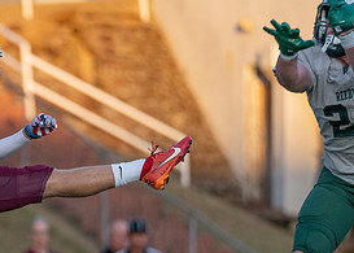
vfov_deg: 2.5
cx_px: -56
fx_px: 5892
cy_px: 217
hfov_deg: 3.4
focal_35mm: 586
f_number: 2.8
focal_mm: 200
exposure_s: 1/1600
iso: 400
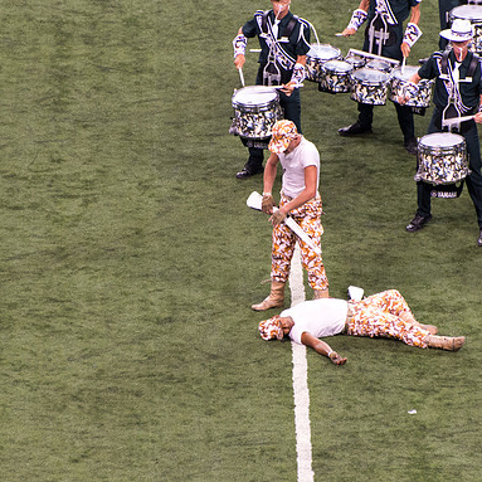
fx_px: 9042
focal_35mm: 574
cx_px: 285
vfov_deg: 3.1
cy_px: 226
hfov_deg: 3.1
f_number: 5.6
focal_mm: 300
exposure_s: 1/320
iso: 2500
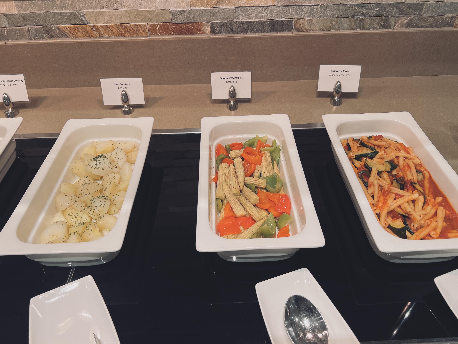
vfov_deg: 53.1
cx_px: 229
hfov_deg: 67.3
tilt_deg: -42.6
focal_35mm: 26
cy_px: 172
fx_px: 344
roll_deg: +1.9
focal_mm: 5.7
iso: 80
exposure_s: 1/100
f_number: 1.5
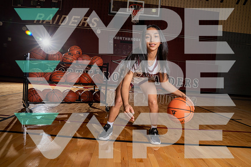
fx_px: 167
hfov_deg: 73.7
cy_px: 84
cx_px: 126
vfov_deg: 53.2
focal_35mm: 24
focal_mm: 24
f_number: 8
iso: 500
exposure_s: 1/250
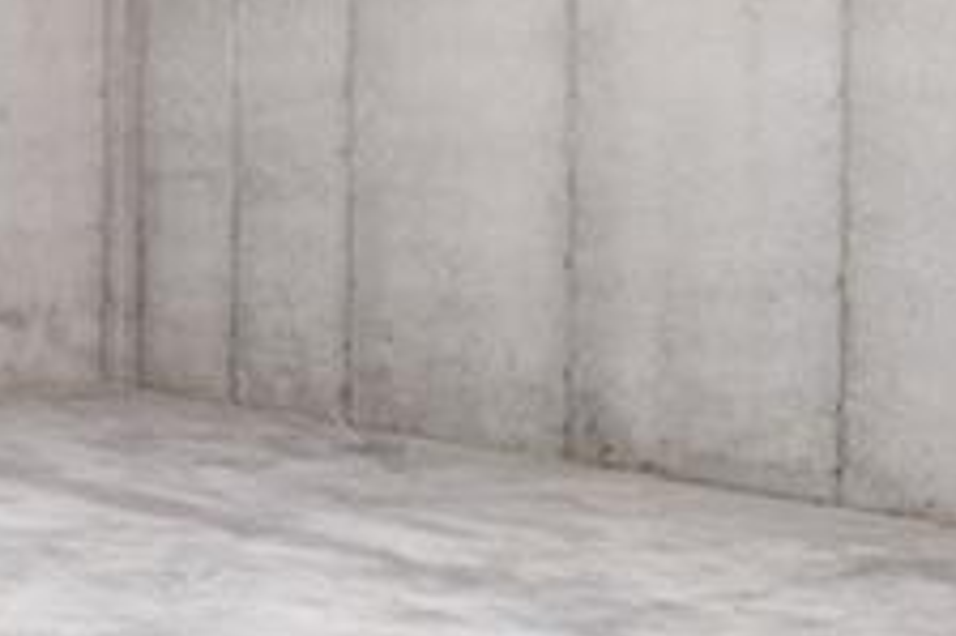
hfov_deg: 21.0
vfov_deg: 18.5
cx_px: -666
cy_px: 120
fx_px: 1937
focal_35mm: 73
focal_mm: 8
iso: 400
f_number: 8
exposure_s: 1/1.67
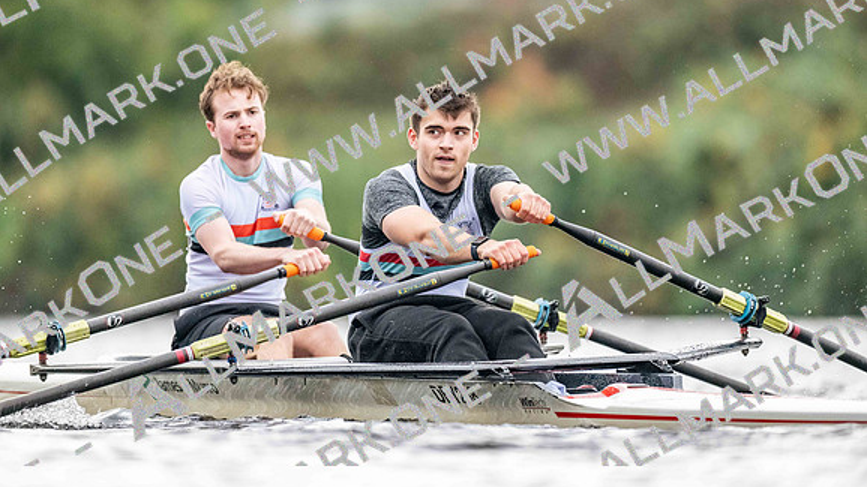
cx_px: 434
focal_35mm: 631
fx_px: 14505
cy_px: 209
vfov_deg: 1.9
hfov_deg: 3.4
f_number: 4
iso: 5000
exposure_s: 1/2500
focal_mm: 600
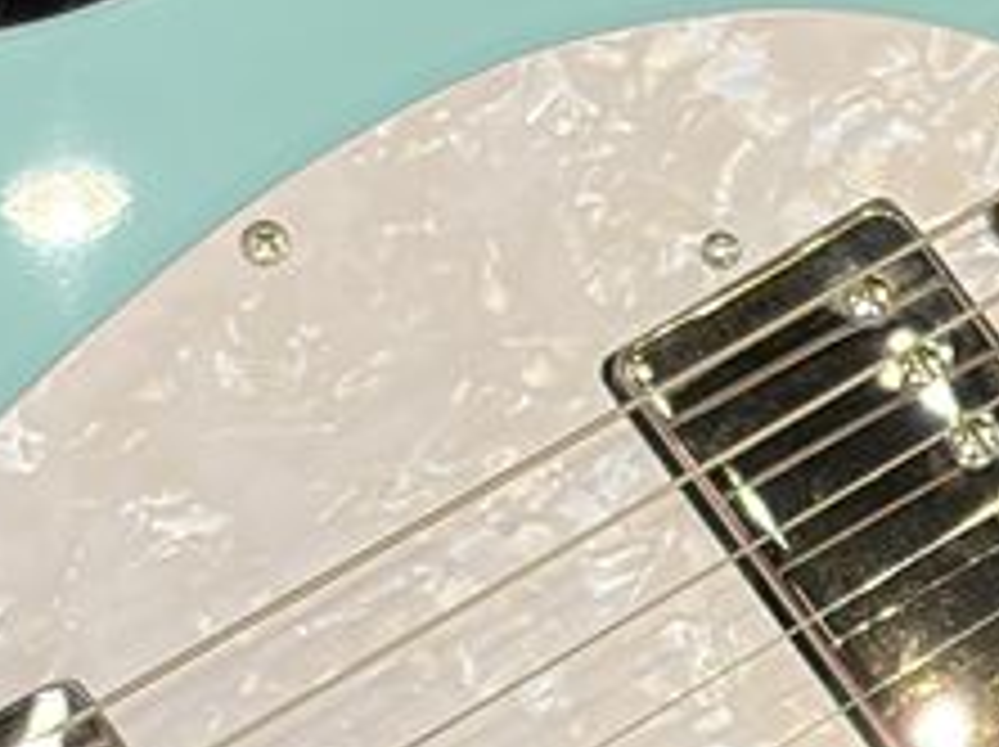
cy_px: 1179
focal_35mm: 300
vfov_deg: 4.9
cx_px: 594
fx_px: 8648
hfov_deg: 6.6
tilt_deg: -68.3
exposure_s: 1/60
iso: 50
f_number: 1.6
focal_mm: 5.96
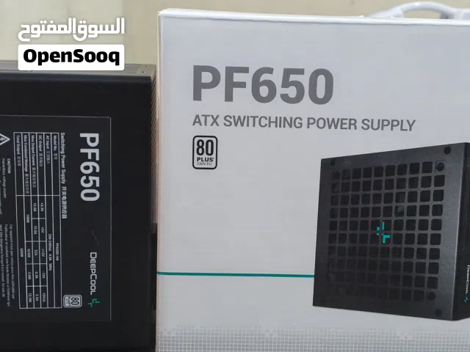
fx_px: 312
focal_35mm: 23
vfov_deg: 58.9
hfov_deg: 73.9
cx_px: 235
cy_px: 176
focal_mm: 4.11
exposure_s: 1/25
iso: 2331
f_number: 1.6
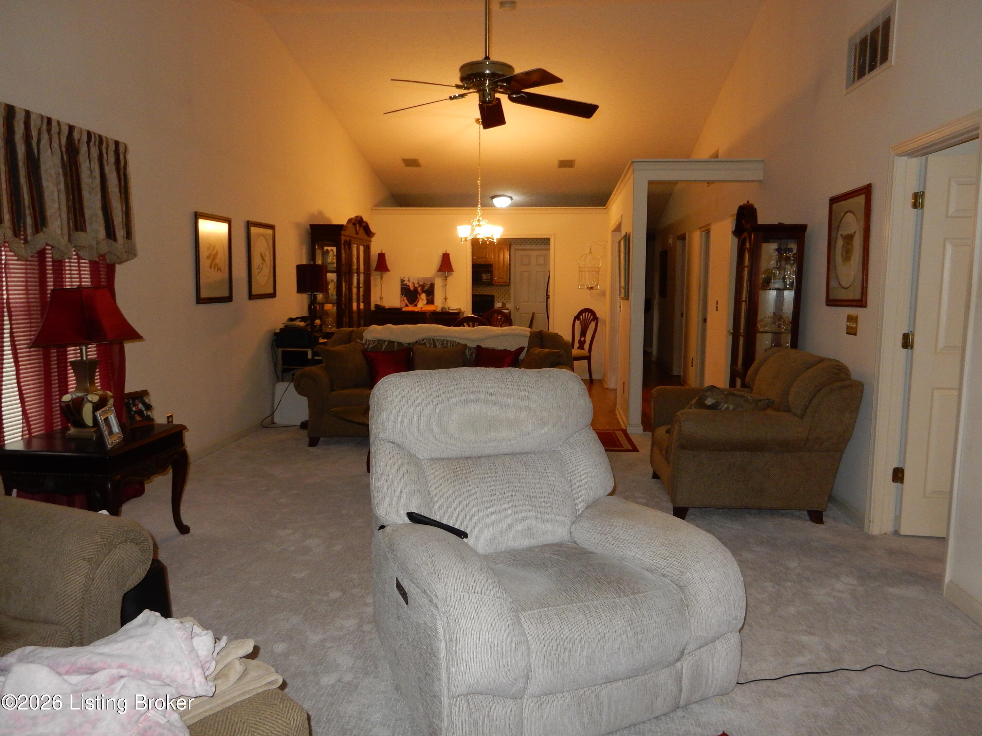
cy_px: 368
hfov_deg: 69.4
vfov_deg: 54.9
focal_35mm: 25
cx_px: 491
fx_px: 709
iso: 280
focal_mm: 4.5
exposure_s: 1/30
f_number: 3.7
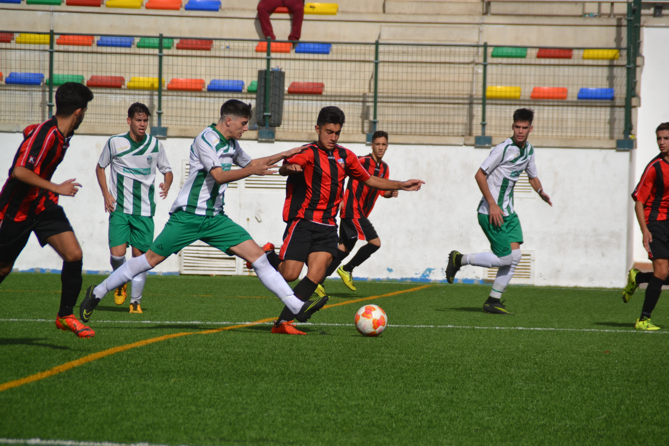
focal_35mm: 300
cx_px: 334
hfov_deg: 6.9
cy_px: 223
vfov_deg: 4.6
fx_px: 5575
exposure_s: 1/2000
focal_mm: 200
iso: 200
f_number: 7.1
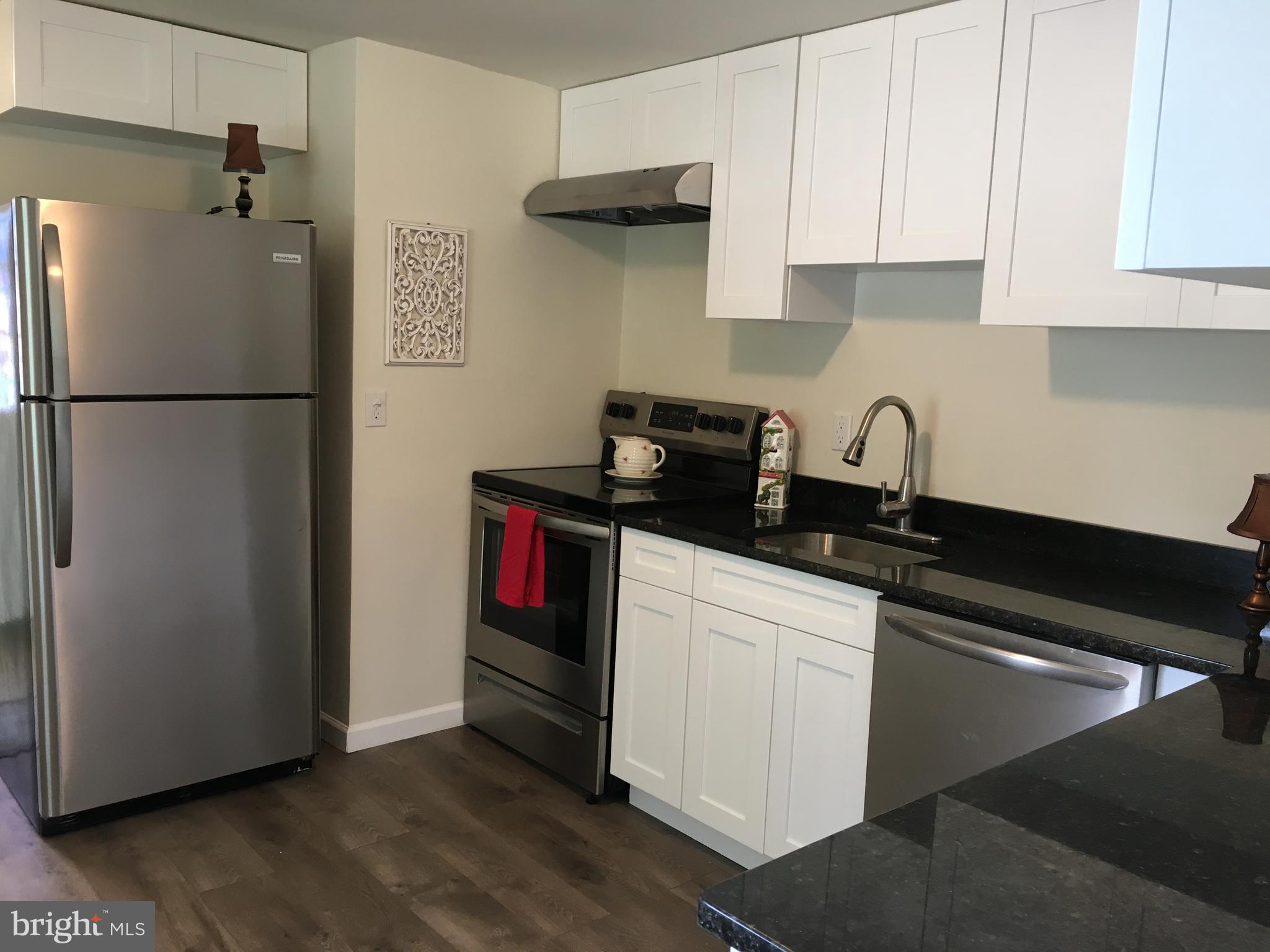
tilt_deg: -7.3
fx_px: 1064
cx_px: 635
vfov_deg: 48.2
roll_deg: -2.8
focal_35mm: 29
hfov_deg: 61.7
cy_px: 476
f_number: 2.2
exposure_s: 1/30
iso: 64
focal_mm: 4.15
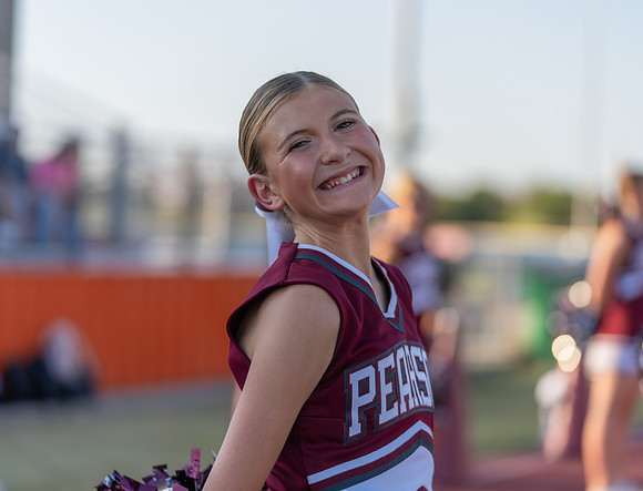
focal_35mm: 125
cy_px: 246
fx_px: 2332
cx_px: 343
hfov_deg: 15.7
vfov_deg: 12.0
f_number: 2.8
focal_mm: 114
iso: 100
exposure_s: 1/1000
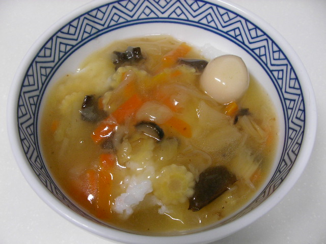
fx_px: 358
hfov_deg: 49.0
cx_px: 163
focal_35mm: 38
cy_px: 122
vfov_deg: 37.7
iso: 100
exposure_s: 1/10.7
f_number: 3.5
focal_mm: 5.8
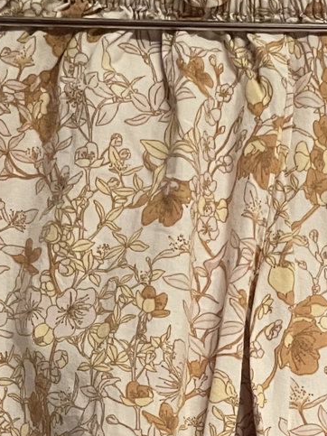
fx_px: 1121
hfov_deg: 16.4
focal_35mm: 89
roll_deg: -0.3
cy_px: 568
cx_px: 274
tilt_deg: -11.8
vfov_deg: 20.2
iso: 400
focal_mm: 4.2
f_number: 1.6
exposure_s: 1/33
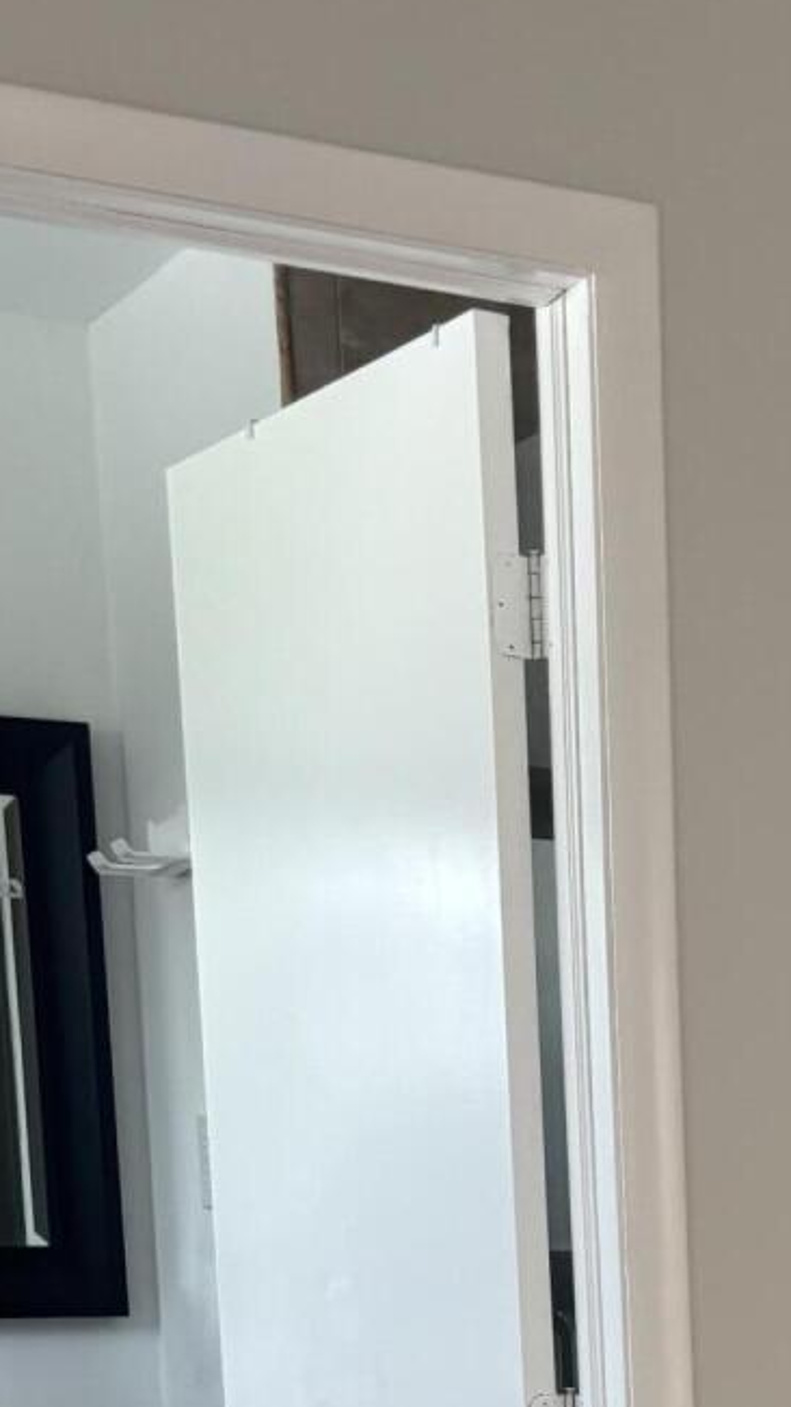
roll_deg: +0.5
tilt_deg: -10.6
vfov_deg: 21.5
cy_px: 1958
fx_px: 3245
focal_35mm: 87
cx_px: 1150
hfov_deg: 13.2
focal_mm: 5.96
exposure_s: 1/121
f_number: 1.6
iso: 125
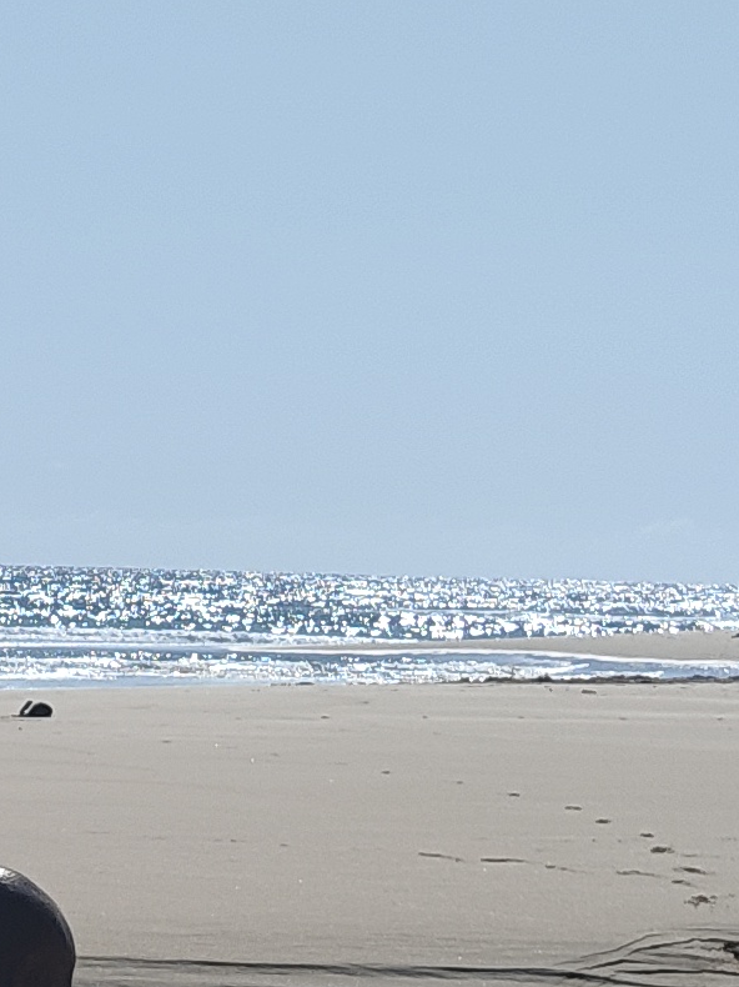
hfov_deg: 4.0
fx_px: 10338
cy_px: 1253
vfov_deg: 5.4
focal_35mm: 363
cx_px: -728
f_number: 2.55
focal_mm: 13.3
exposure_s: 1/2340
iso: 71
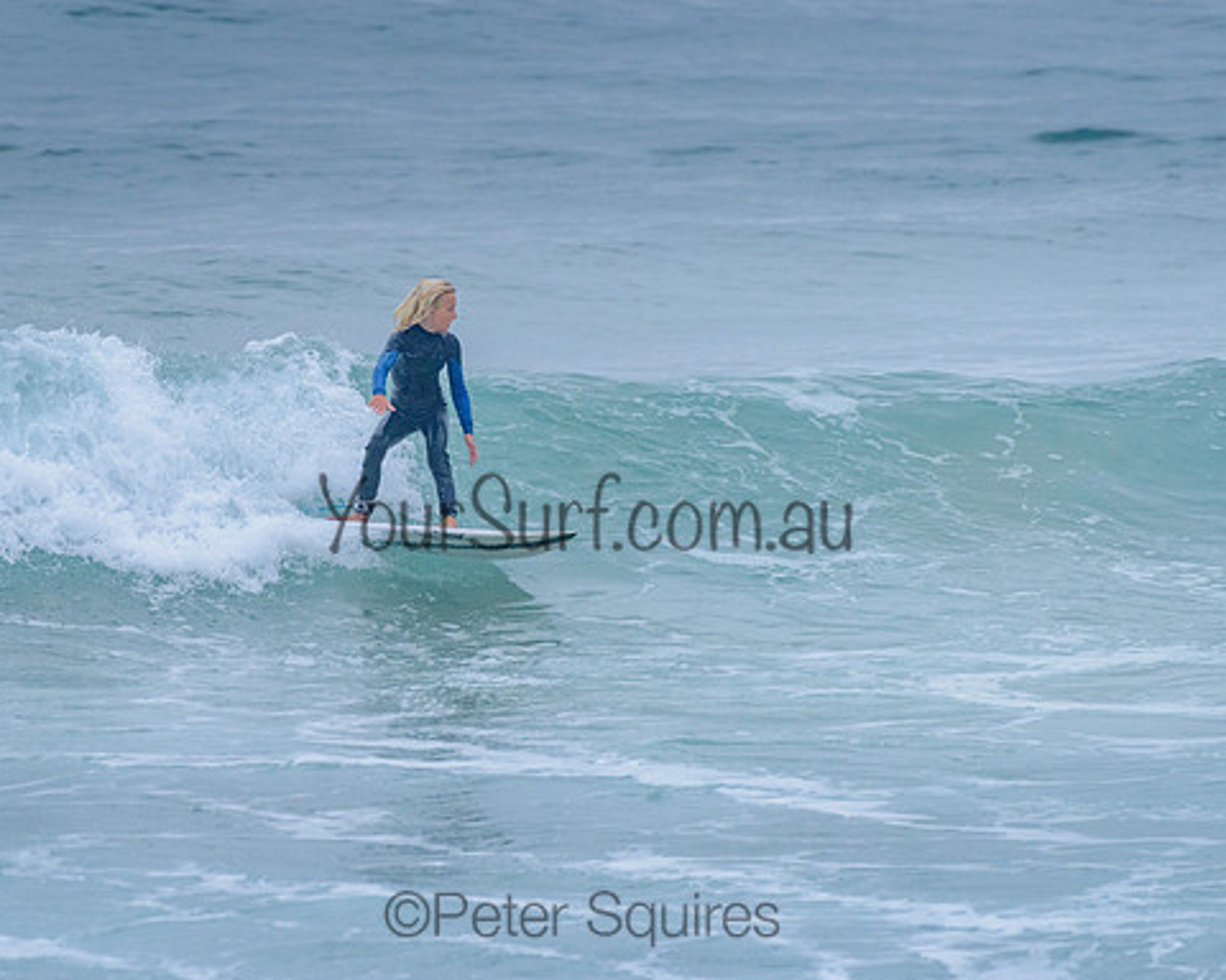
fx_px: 25218
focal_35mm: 695
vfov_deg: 2.2
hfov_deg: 2.8
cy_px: 396
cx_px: 415
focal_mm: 500
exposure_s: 1/2000
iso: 1600
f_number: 5.6
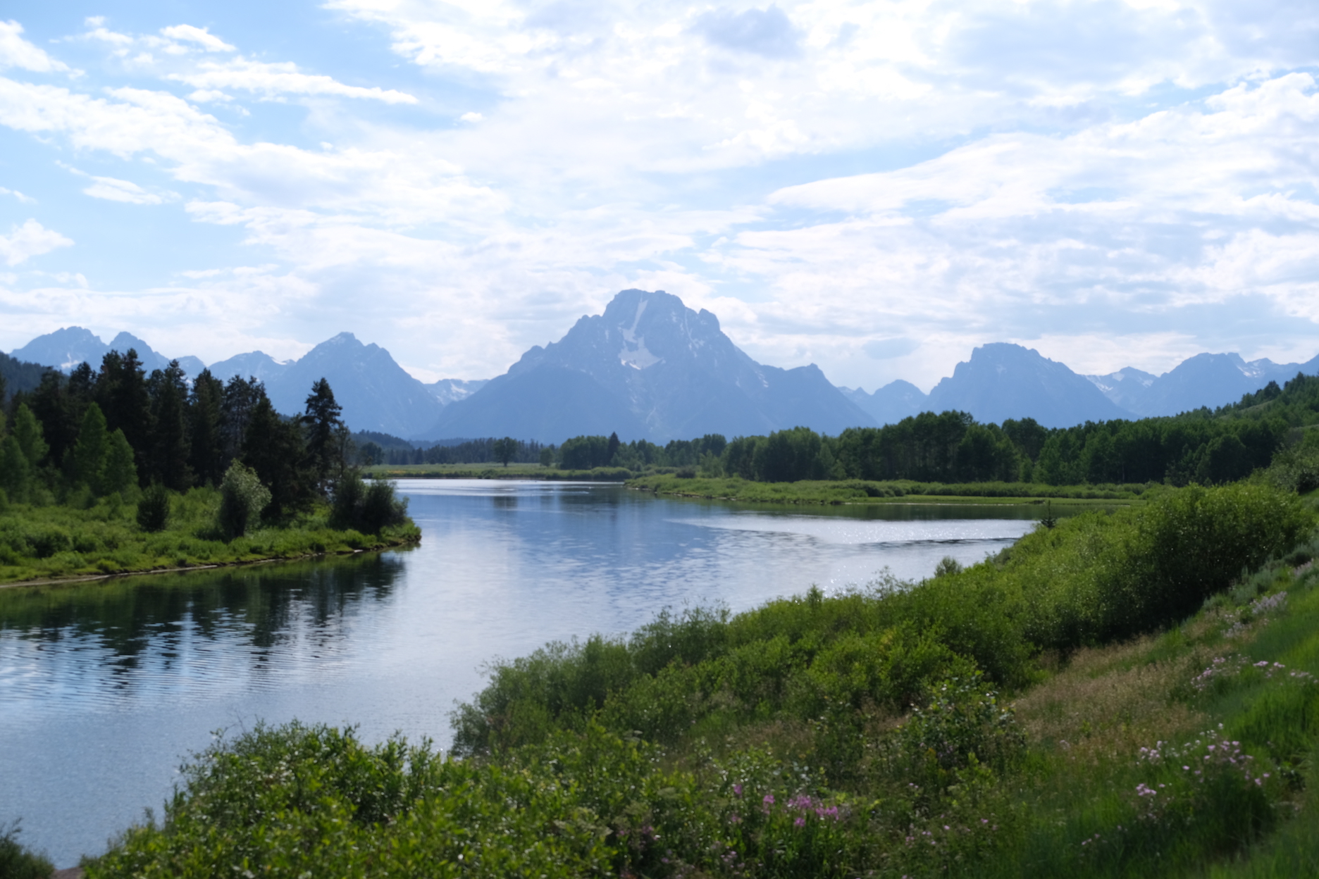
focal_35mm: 49
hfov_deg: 40.3
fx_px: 1795
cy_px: 440
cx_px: 660
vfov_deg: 27.5
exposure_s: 1/1000
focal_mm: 32.6
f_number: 5.6
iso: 160
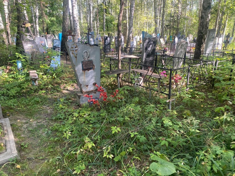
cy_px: 88
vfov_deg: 53.1
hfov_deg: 67.3
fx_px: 177
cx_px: 118
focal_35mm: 26
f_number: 1.8
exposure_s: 1/121
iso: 80
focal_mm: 4.25
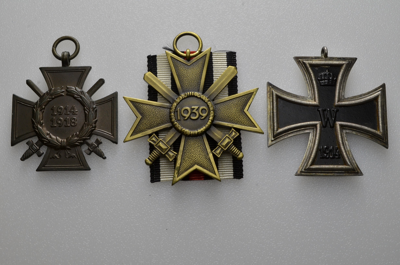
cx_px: 200
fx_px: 532
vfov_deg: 28.0
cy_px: 132
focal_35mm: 48
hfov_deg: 41.2
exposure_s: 1/250
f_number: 14
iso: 400
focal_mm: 32
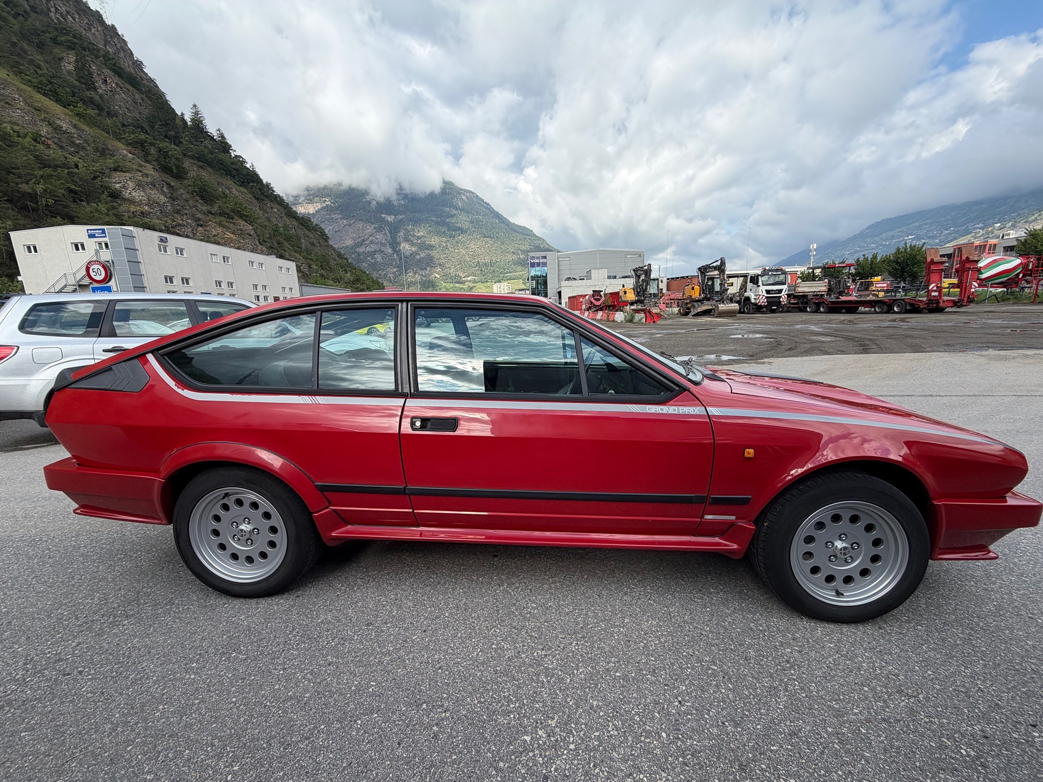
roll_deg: +3.2
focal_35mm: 14
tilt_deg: -11.1
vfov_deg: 85.7
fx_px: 422
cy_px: 391
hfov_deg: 102.1
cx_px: 522
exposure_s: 1/770
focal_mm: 2.22
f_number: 2.2
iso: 32
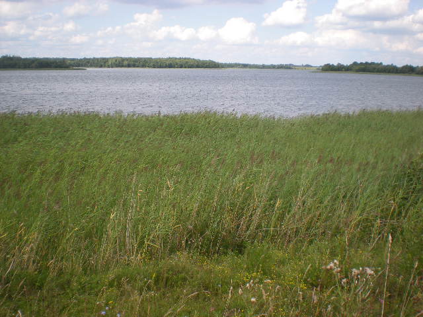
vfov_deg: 37.7
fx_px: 464
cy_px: 158
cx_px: 212
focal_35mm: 38
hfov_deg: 49.0
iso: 64
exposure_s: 1/284
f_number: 4.6
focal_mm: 6.3
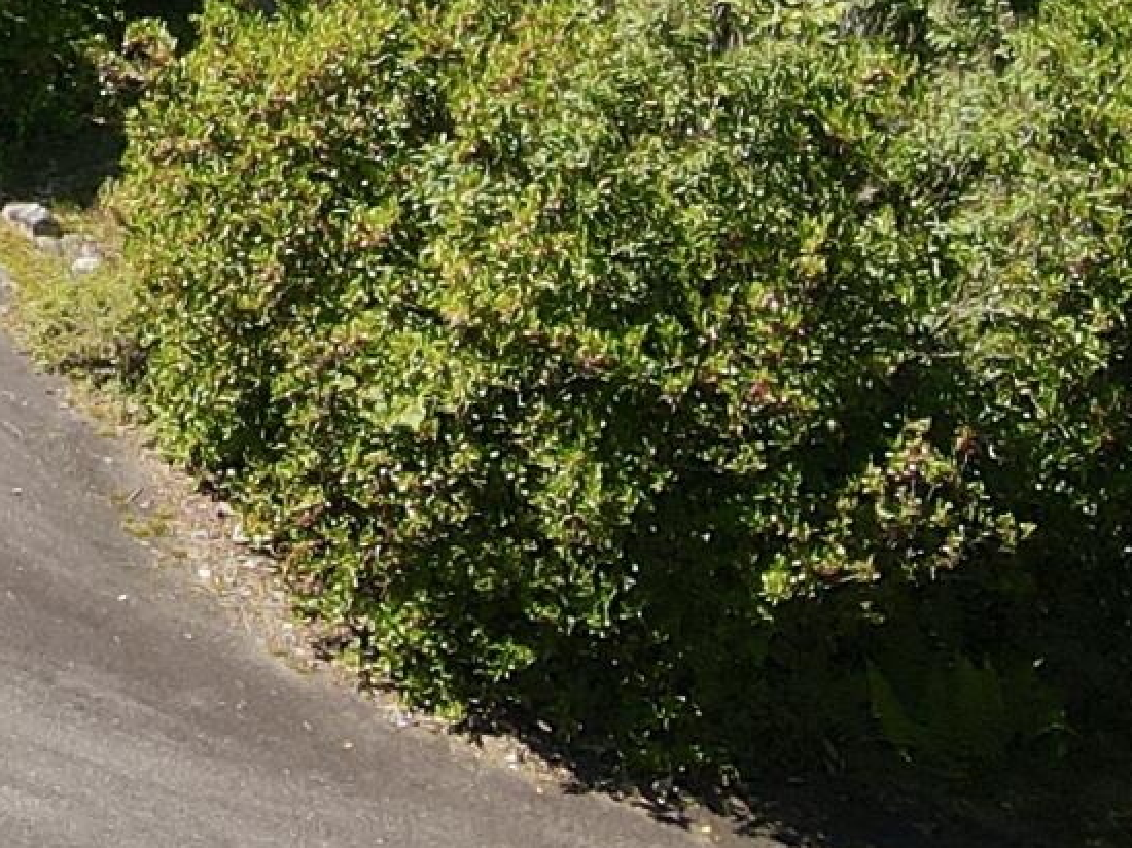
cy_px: -967
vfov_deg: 10.2
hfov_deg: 13.8
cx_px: -739
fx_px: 4282
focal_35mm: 131
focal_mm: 4.5
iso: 100
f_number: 2.8
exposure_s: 1/350
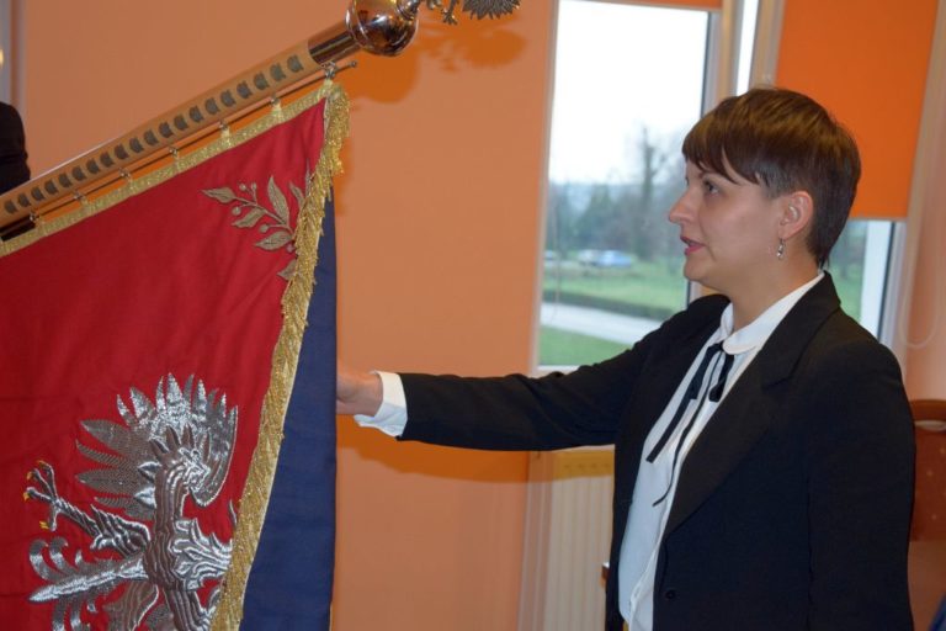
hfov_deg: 33.4
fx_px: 1577
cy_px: 316
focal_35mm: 60
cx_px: 473
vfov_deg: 22.6
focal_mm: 40
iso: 1800
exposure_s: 1/60
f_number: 4.5
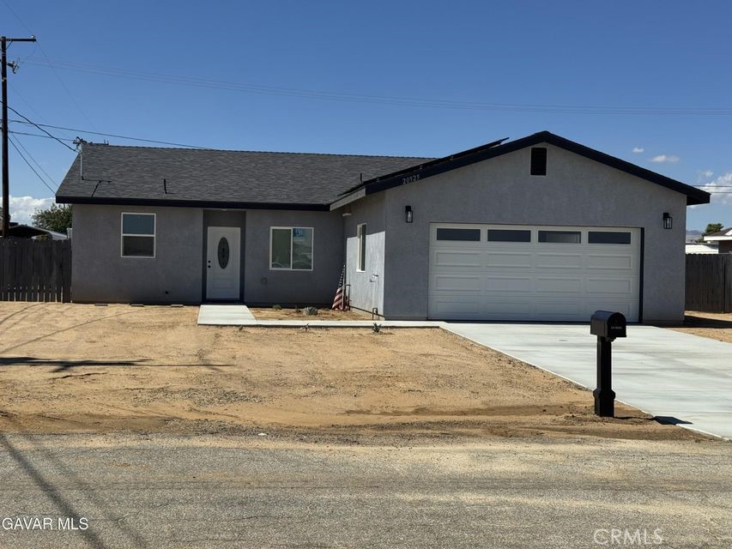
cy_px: 274
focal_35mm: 48
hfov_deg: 39.7
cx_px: 366
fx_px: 1015
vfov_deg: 30.3
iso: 64
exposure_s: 1/7092
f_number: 1.78
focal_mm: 6.76
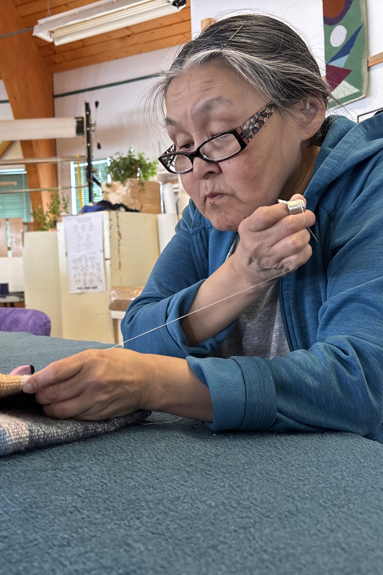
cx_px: 108
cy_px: 294
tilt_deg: -1.6
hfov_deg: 35.3
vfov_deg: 51.9
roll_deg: +2.1
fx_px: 591
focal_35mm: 37
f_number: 1.6
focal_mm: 5.96
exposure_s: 1/60
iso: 125
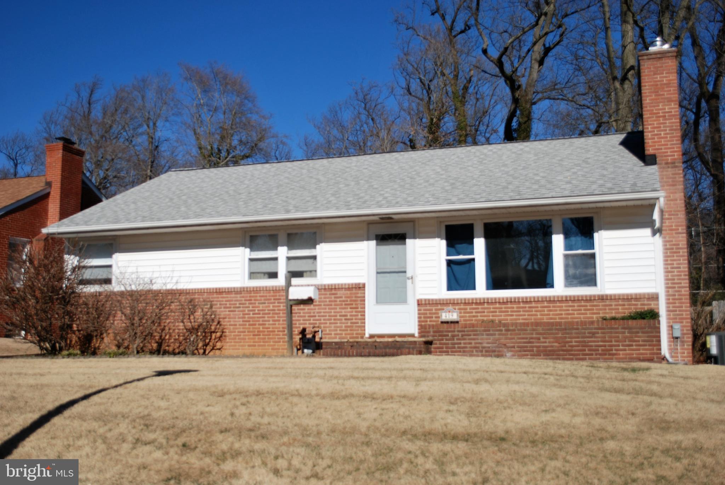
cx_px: 362
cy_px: 242
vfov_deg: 34.3
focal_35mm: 39
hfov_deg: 49.5
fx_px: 786
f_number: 4.2
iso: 100
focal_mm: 26
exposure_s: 1/1600
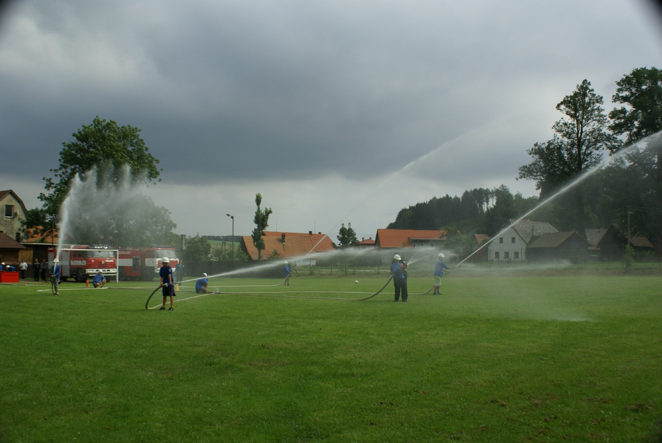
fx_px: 663
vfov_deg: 37.0
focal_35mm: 36
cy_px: 222
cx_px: 331
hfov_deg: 53.1
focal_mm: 24
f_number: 9
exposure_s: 1/80
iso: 100
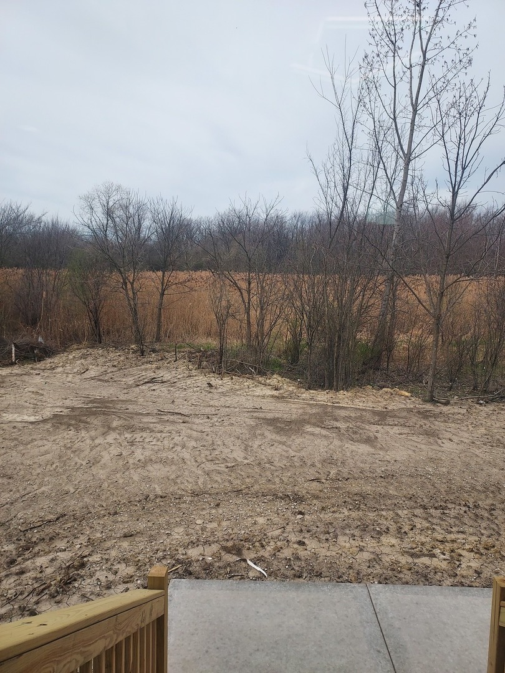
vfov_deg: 71.6
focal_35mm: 24
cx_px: 252
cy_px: 336
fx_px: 467
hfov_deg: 56.8
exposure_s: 1/868
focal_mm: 4.6
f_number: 1.8
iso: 40
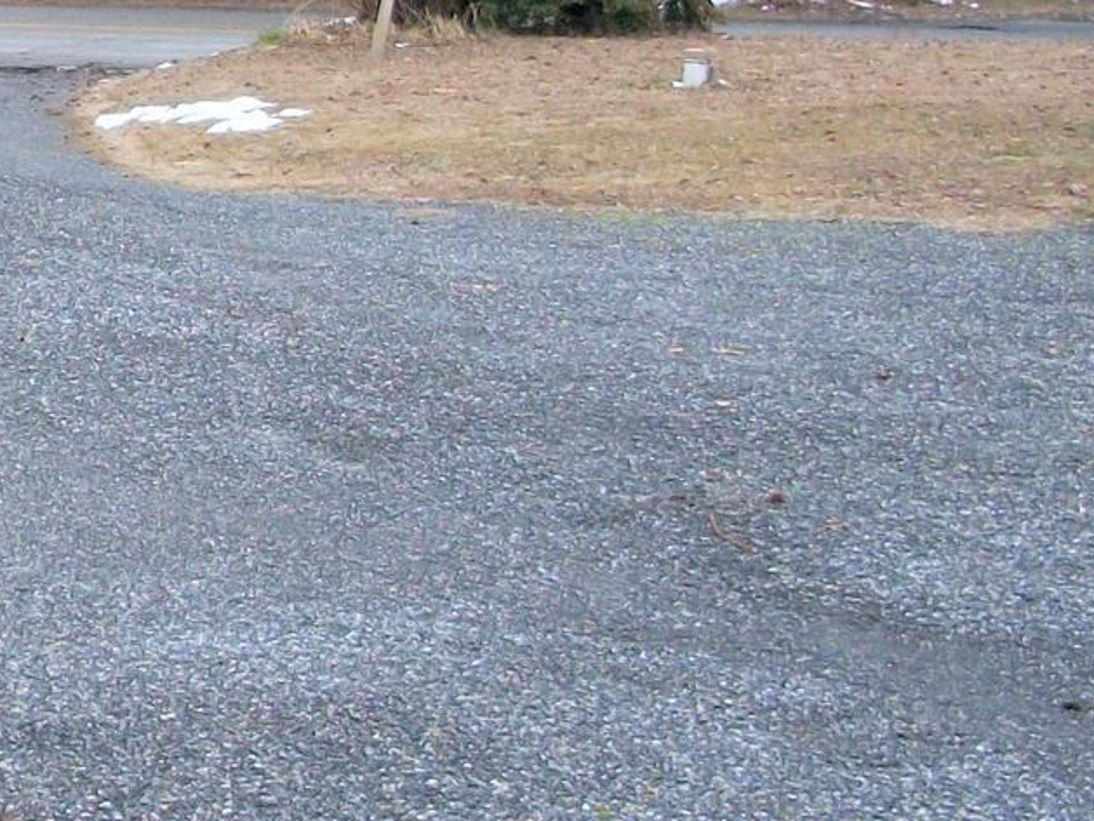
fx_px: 3604
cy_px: 165
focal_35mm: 114
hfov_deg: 16.1
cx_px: -442
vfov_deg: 12.9
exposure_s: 1/50
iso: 80
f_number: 3.1
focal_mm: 6.3
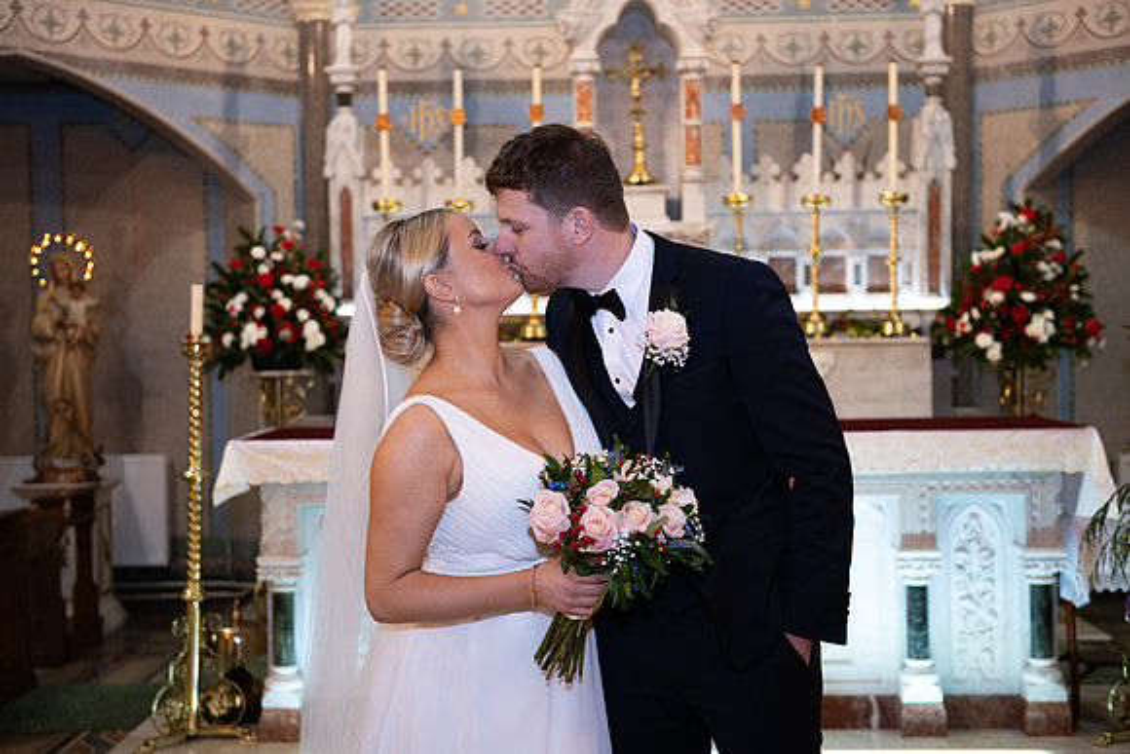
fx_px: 1727
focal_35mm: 55
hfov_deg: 36.2
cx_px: 565
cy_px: 377
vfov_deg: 24.6
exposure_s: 1/160
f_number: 3.5
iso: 640
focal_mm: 55
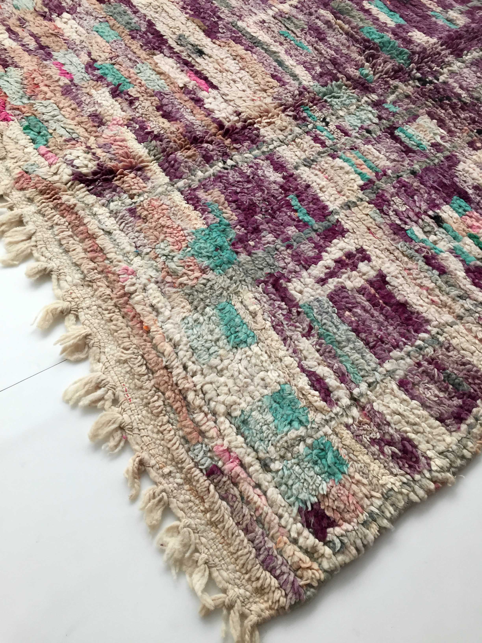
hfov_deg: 48.2
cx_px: 241
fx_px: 538
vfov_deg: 61.7
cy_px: 322
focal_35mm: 29
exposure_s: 1/33
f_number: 2.2
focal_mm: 4.15
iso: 80
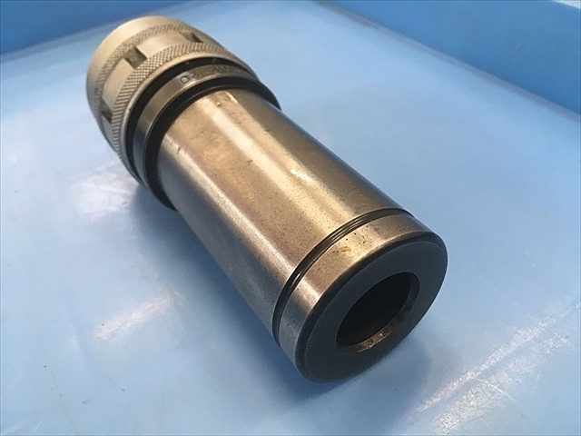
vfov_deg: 48.2
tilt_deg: -42.0
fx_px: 487
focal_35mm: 29
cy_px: 218
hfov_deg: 61.7
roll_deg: +6.3
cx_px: 290
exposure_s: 1/30
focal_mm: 4.15
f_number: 2.2
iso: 64
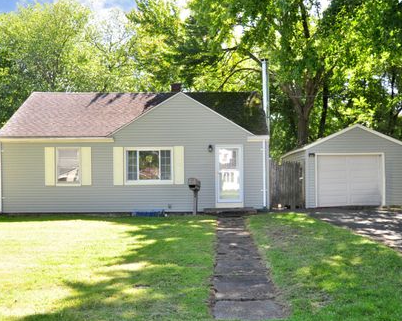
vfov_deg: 42.2
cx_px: 228
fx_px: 416
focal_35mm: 35
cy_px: 161
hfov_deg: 51.4
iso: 640
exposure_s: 1/200
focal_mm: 20
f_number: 8
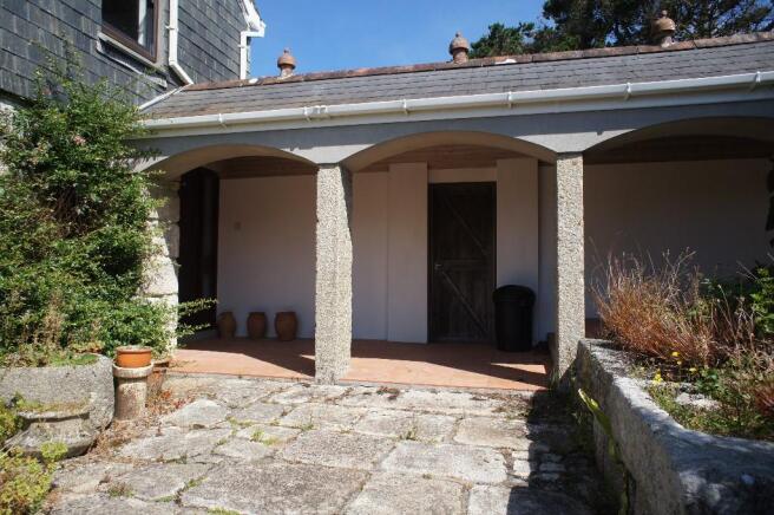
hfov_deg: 73.8
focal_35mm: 24
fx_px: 515
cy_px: 258
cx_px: 387
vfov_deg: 53.0
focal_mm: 16
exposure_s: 1/500
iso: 200
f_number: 8
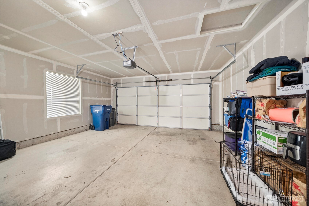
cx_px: 154
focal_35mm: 12
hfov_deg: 112.6
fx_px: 103
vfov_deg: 90.0
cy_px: 103
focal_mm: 12
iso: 1000
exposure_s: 1/60
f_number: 6.7
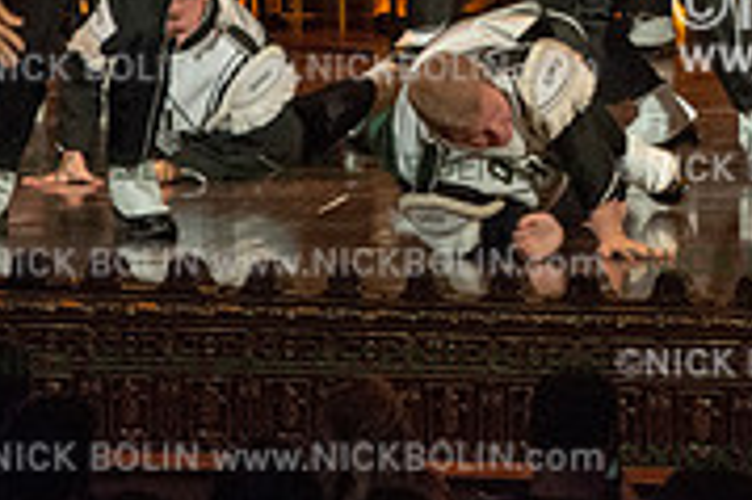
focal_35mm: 616
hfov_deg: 3.3
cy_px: -126
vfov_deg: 2.2
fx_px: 12856
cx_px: 937
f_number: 5.6
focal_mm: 190
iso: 8000
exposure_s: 1/320
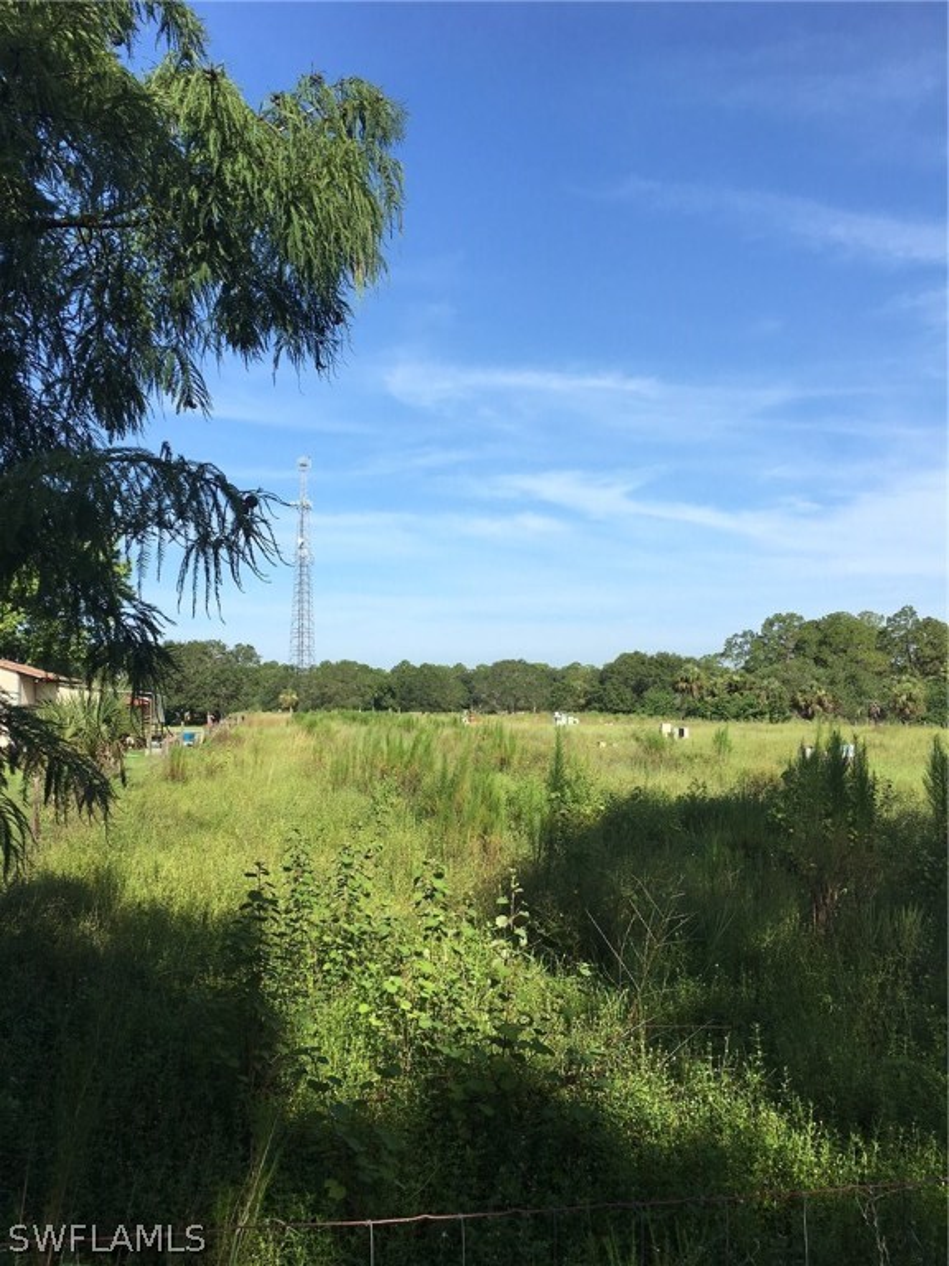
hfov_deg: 48.2
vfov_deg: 61.7
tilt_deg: +3.4
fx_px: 1060
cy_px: 633
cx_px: 474
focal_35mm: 29
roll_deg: -0.3
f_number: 2.2
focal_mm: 4.15
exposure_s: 1/1508
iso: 25
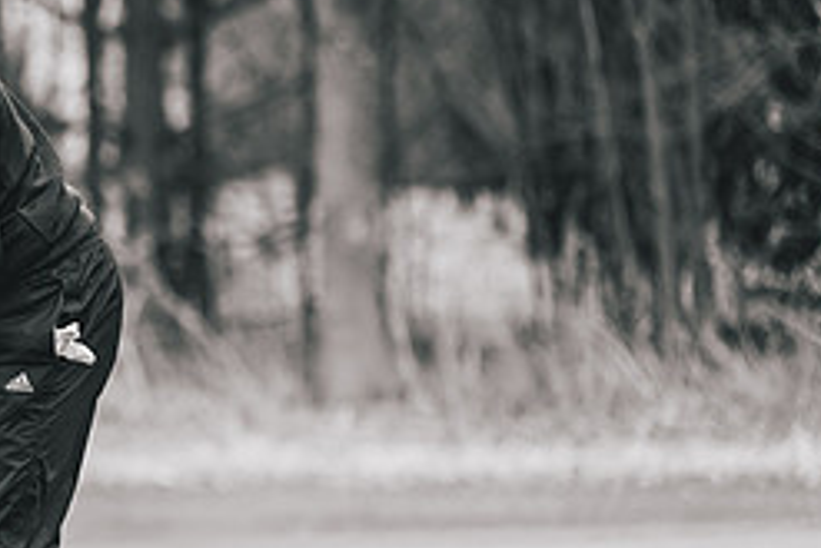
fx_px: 8465
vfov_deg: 3.7
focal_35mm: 371
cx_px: -106
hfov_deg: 5.5
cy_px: 350
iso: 640
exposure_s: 1/3200
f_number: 2.8
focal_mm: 150
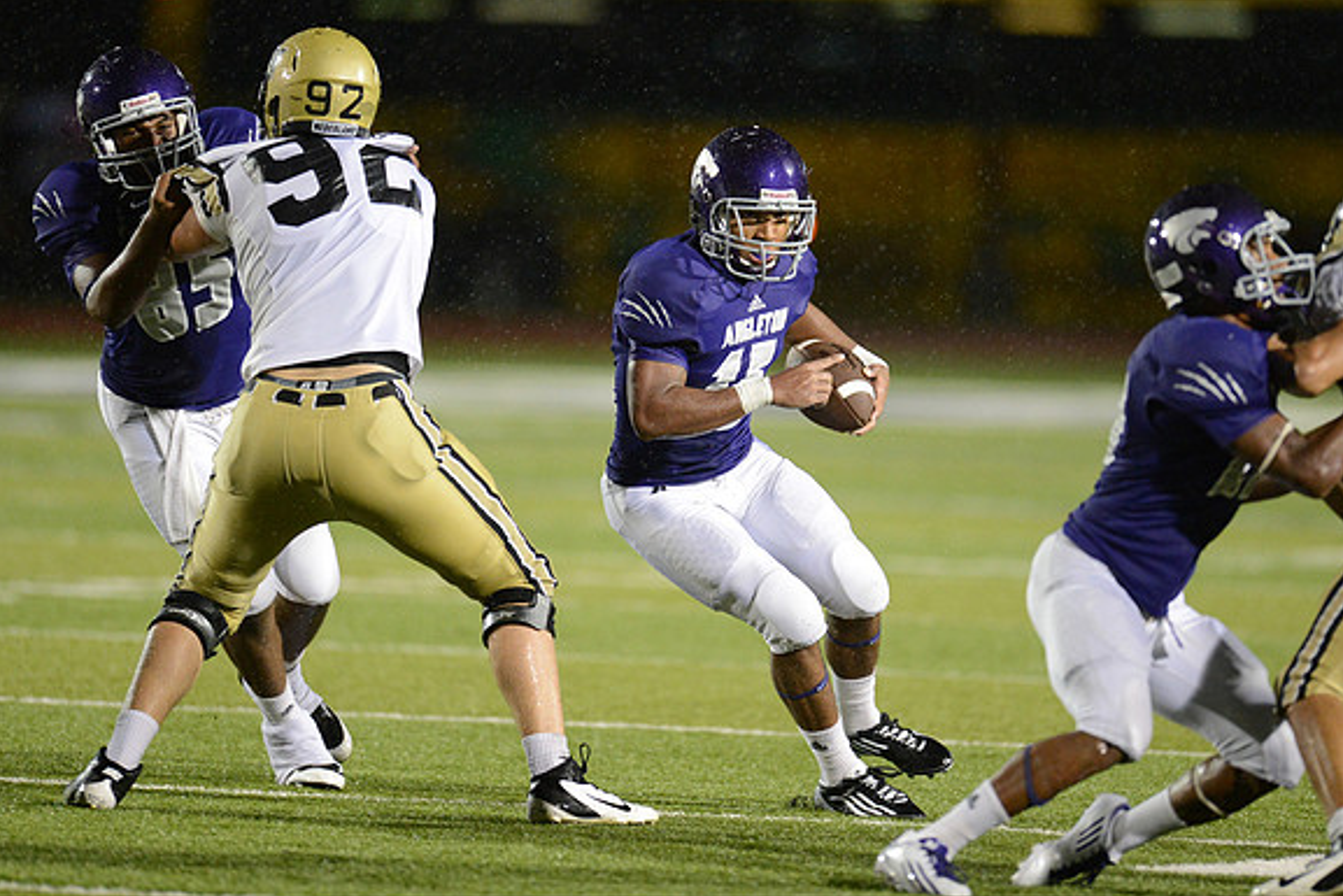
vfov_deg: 3.4
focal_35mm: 402
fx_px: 15000
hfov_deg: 5.1
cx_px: 670
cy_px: 448
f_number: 2.8
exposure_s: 1/1000
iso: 5000
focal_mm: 400
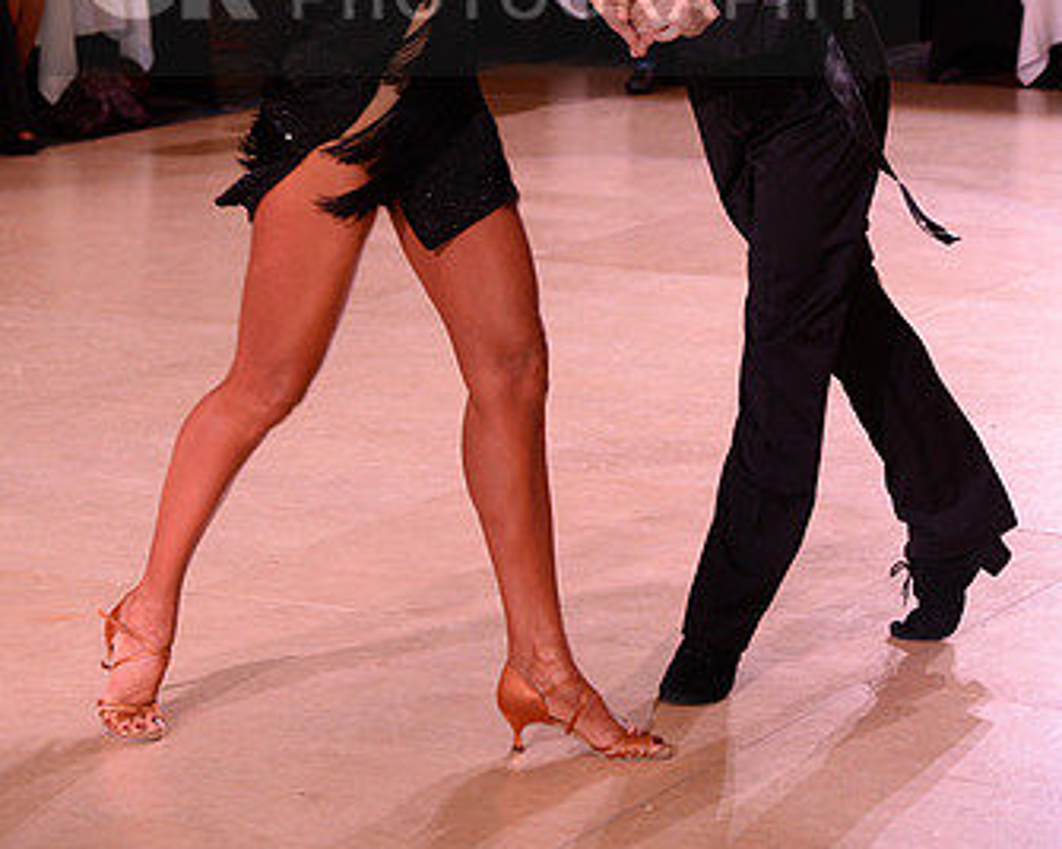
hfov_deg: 14.0
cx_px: 483
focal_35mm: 138
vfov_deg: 11.1
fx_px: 4337
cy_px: -29
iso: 2500
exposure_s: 1/250
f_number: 5.6
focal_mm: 85
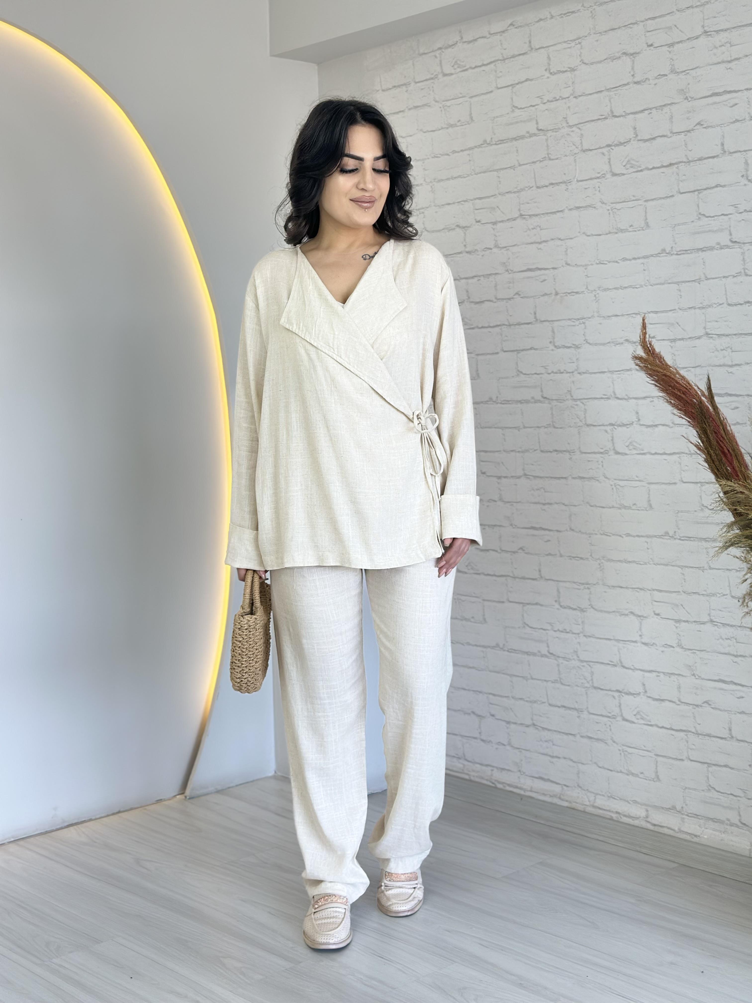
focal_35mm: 48
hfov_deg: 30.3
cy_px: 502
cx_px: 376
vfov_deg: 39.7
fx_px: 1390
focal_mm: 6.86
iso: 64
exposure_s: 1/100
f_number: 1.78
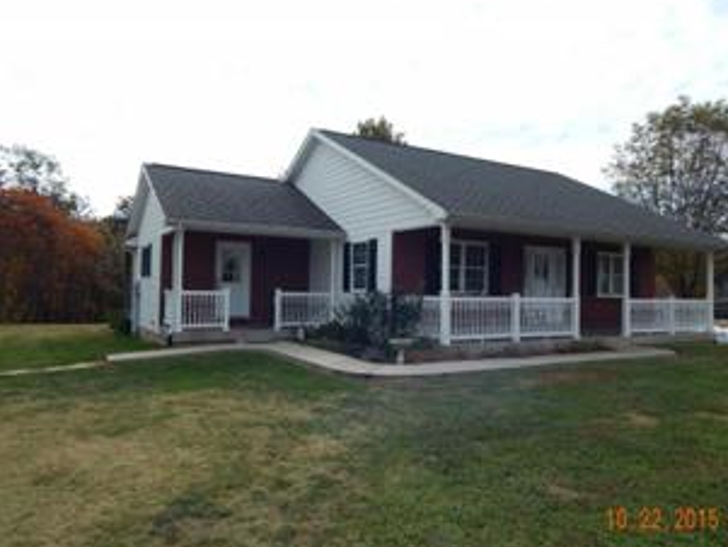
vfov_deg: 53.1
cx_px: 370
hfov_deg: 67.3
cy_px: 274
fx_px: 547
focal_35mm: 26
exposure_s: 1/500
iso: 125
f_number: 6
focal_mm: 4
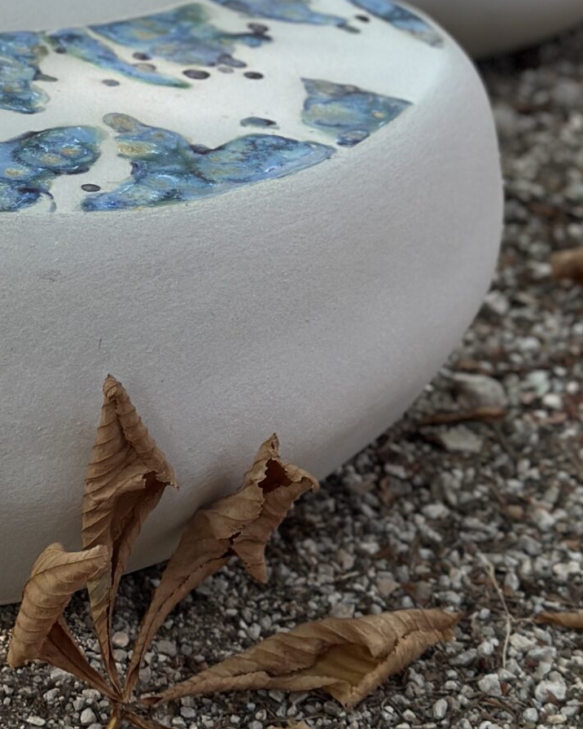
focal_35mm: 134
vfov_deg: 14.0
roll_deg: -1.7
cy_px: -116
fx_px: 2890
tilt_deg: -19.7
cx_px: 42
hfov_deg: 11.4
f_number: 1.78
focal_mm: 6.86
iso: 80
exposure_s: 1/221
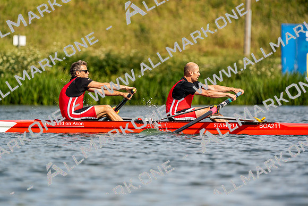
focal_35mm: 430
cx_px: 154
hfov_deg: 4.8
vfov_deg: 3.2
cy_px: 103
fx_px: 3680
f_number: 6.3
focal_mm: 430
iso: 200
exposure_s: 1/2000
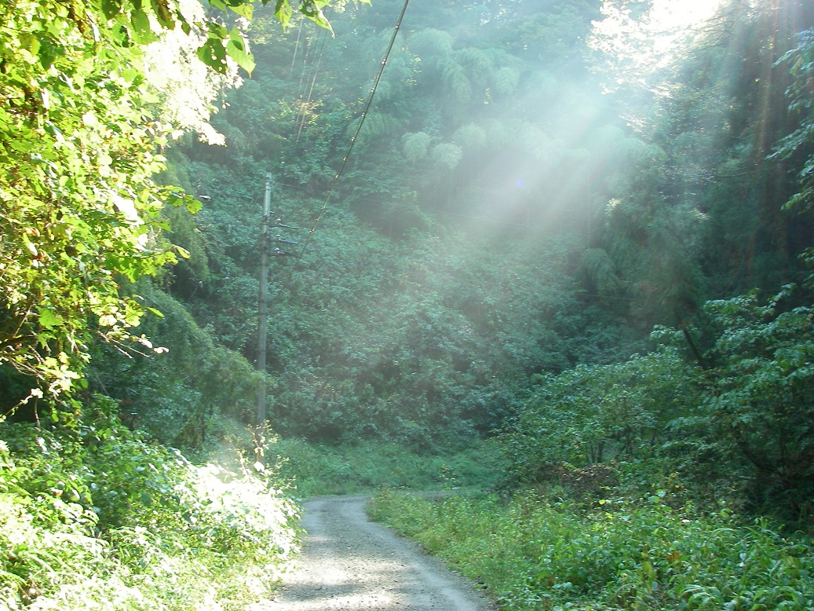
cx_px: 407
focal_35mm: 38
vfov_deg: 37.7
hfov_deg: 49.0
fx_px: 894
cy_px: 306
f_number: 3.3
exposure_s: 1/50
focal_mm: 6.3
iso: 100
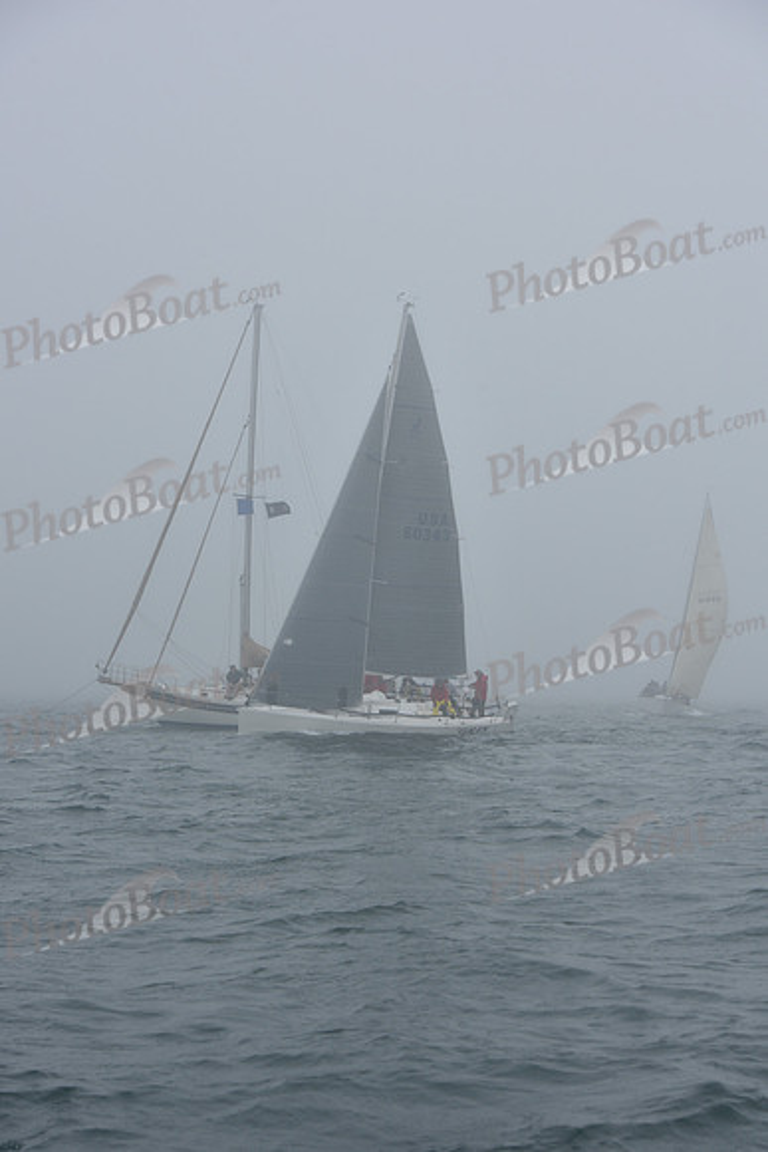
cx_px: 384
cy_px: 576
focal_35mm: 70
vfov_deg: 28.8
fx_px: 2238
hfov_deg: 19.5
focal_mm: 70
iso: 250
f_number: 8
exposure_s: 1/800
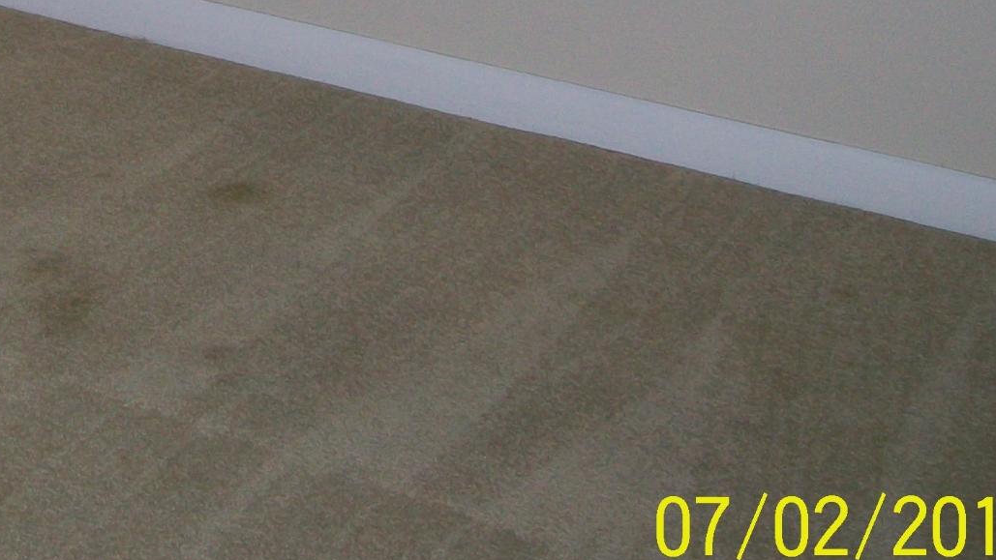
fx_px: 2536
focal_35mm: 96
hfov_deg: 21.1
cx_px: -113
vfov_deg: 12.1
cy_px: -225
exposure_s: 1/60
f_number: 2.7
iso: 64
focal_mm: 6.1
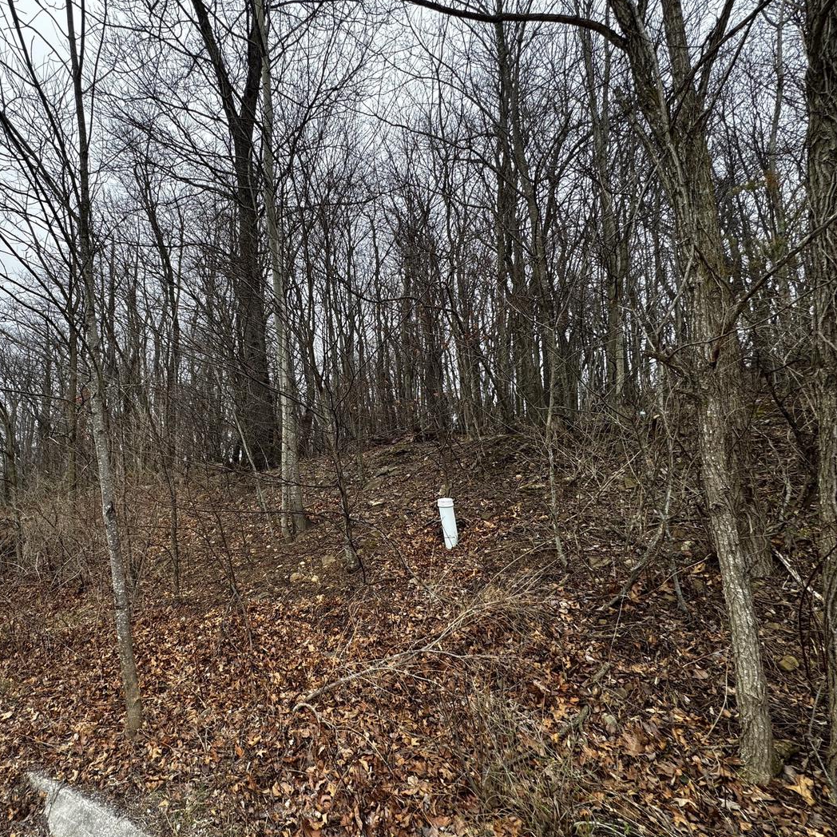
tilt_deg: +8.1
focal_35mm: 17
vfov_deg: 84.0
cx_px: 273
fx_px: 465
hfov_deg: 80.9
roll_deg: +0.6
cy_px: 422
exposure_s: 1/110
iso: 40
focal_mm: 2.22
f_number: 2.2
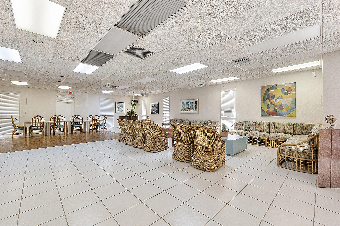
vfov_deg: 77.3
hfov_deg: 100.4
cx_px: 170
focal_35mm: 15
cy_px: 113
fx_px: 142
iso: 320
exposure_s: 1/30
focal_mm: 10
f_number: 5.6
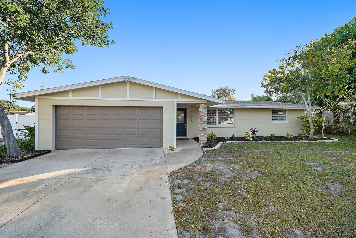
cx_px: 178
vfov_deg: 81.2
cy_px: 119
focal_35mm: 14
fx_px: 138
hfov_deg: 104.2
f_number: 8
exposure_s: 1/125
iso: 200
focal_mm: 14
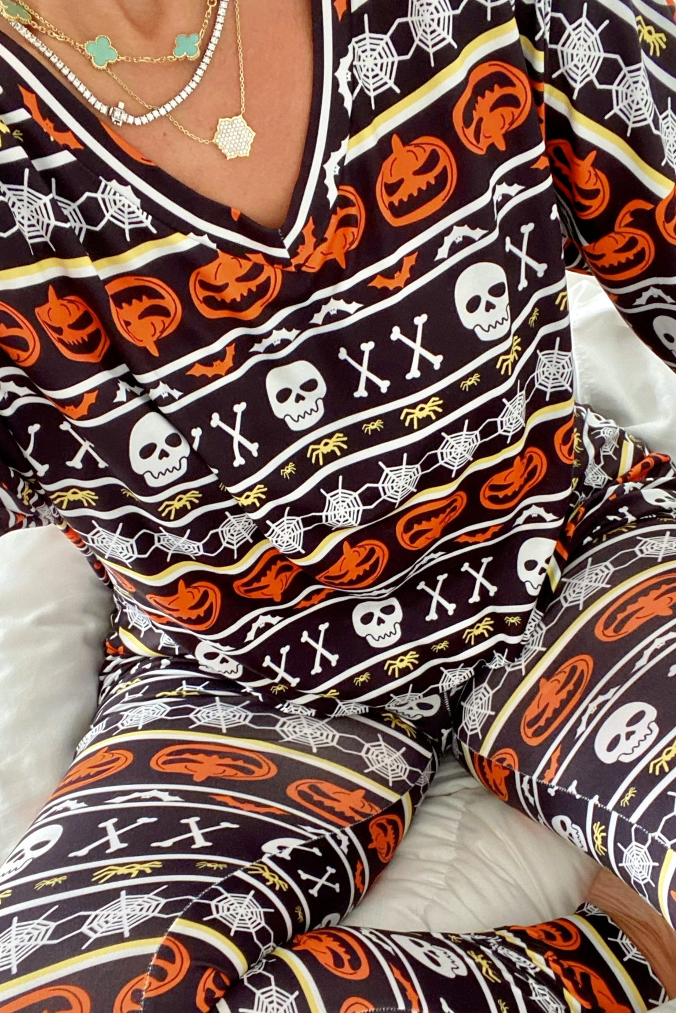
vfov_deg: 50.6
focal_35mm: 38
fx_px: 1070
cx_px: 359
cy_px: 564
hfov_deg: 35.0
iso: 160
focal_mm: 2.71
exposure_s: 1/60
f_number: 2.2
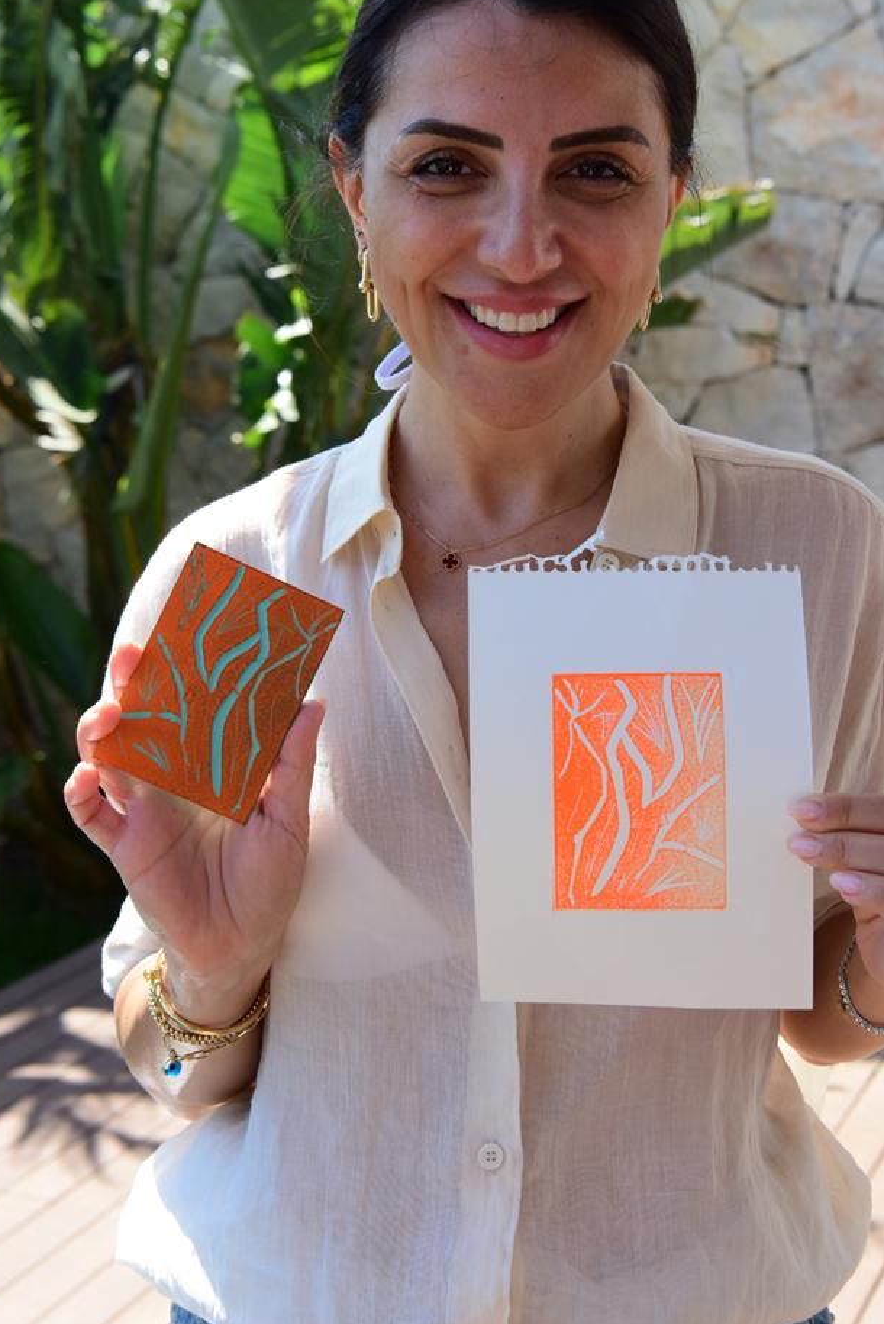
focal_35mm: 63
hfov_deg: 21.6
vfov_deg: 31.8
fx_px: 2317
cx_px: 514
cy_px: 526
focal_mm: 48
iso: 640
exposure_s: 1/500
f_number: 8
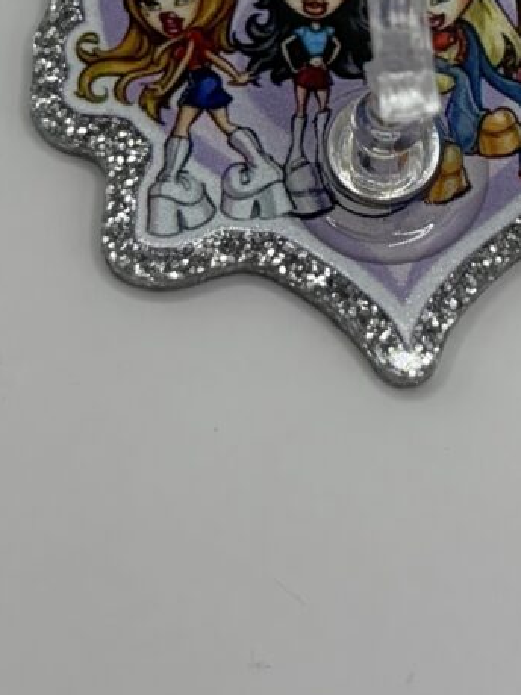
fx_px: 1164
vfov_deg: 31.0
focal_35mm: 58
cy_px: 9
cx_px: 359
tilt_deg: -65.1
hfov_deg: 25.1
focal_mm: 5.96
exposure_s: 1/1032
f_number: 1.6
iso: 50
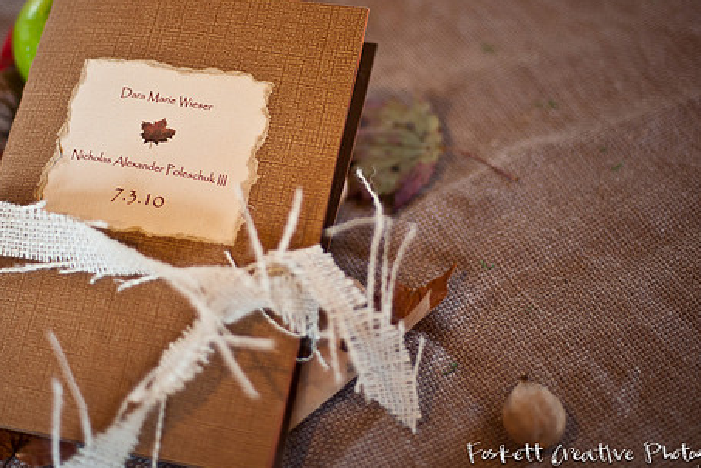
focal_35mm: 64
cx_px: 323
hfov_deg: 31.4
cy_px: 181
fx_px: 1246
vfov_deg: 21.2
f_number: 1.4
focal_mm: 50
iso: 250
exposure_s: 1/125
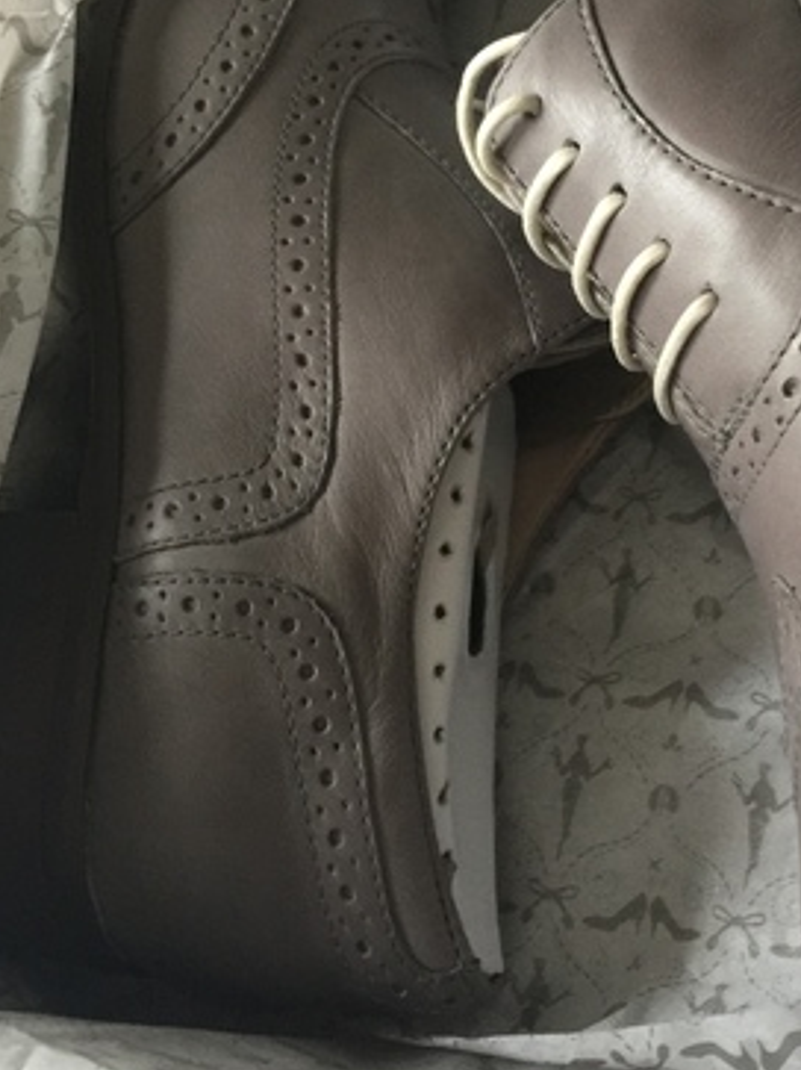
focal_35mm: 48
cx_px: 562
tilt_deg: -58.5
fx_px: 1482
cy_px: 342
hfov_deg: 29.9
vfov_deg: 39.1
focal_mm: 4.15
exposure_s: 1/10
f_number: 2.2
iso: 125
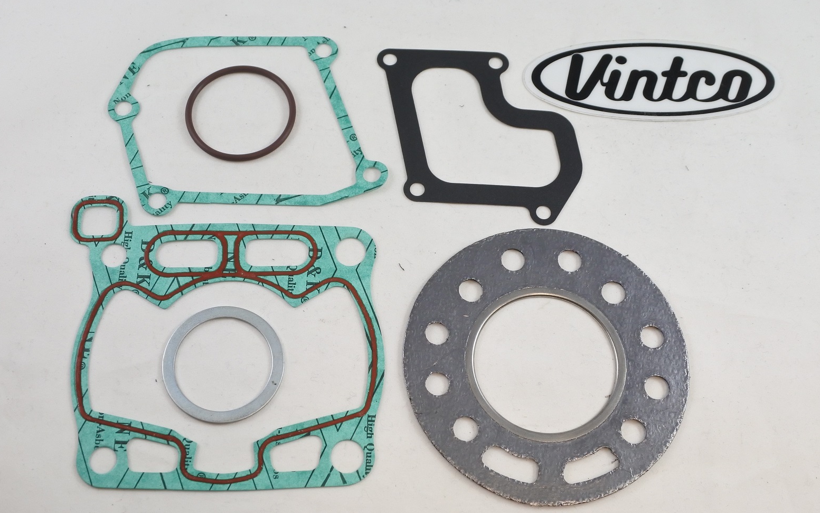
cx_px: 409
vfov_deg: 38.3
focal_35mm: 33
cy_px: 266
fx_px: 738
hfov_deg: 58.1
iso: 400
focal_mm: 12.1
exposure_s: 1/160
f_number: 3.8
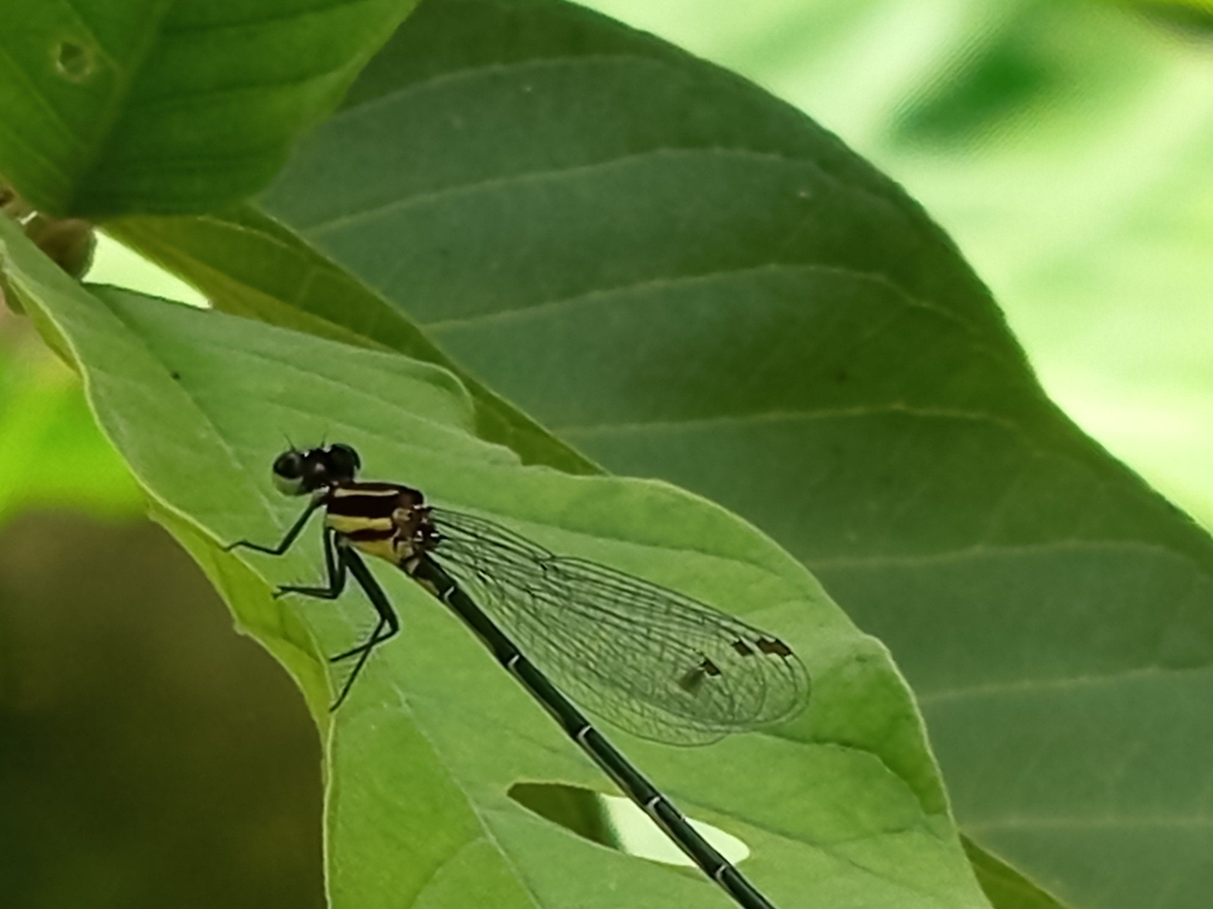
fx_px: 11808
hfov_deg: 5.9
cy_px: 585
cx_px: 574
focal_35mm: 337
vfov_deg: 4.4
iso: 52
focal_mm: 5.24
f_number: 1.7
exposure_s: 1/112
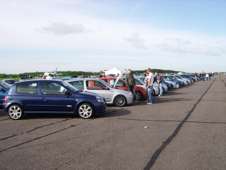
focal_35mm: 35
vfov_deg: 40.7
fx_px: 229
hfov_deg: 52.6
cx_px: 113
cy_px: 85
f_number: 5.8
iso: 50
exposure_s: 1/192
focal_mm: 5.95
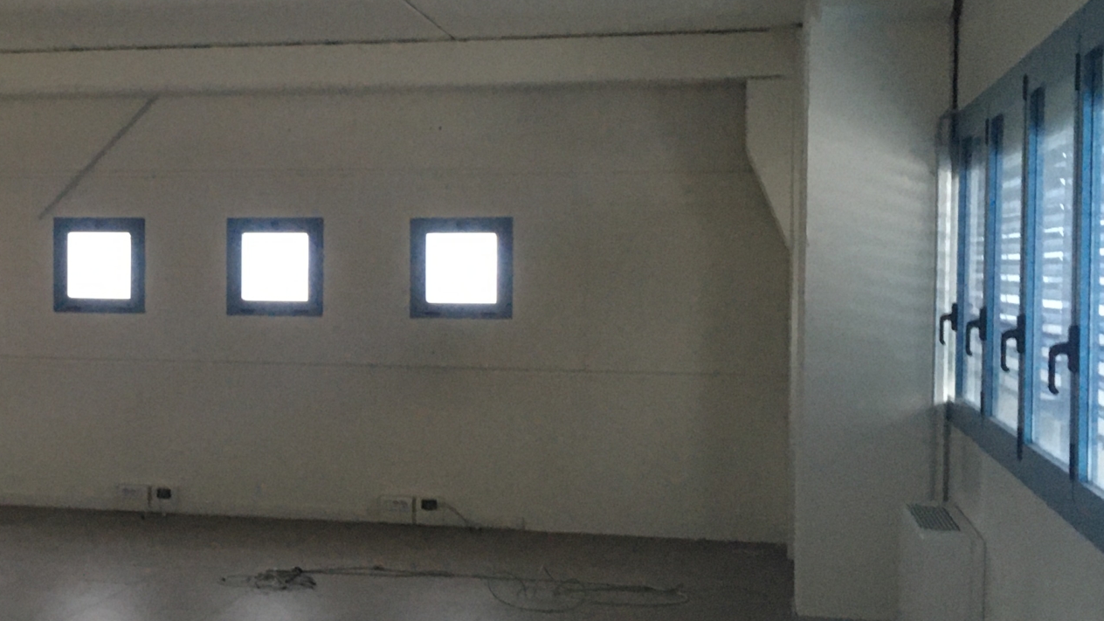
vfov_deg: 18.8
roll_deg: -0.4
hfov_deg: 31.7
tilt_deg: +0.4
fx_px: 1874
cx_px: 170
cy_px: 296
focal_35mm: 64
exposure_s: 1/33
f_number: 2.2
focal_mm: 4.15
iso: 200
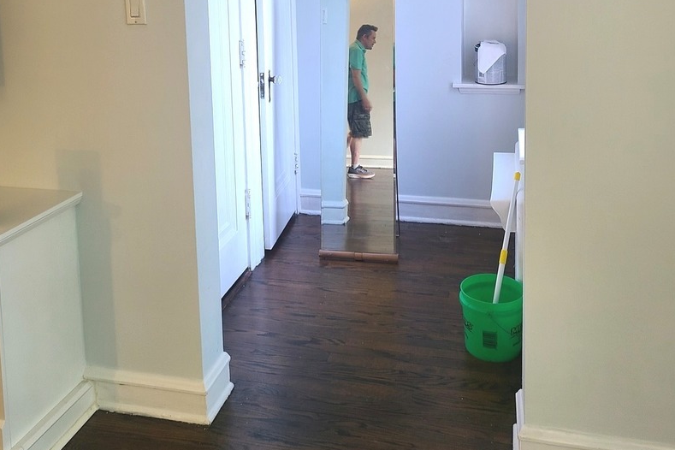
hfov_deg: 51.9
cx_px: 338
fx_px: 694
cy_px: 56
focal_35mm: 37
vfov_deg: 34.2
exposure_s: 1/60
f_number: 1.8
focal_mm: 5.4
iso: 80
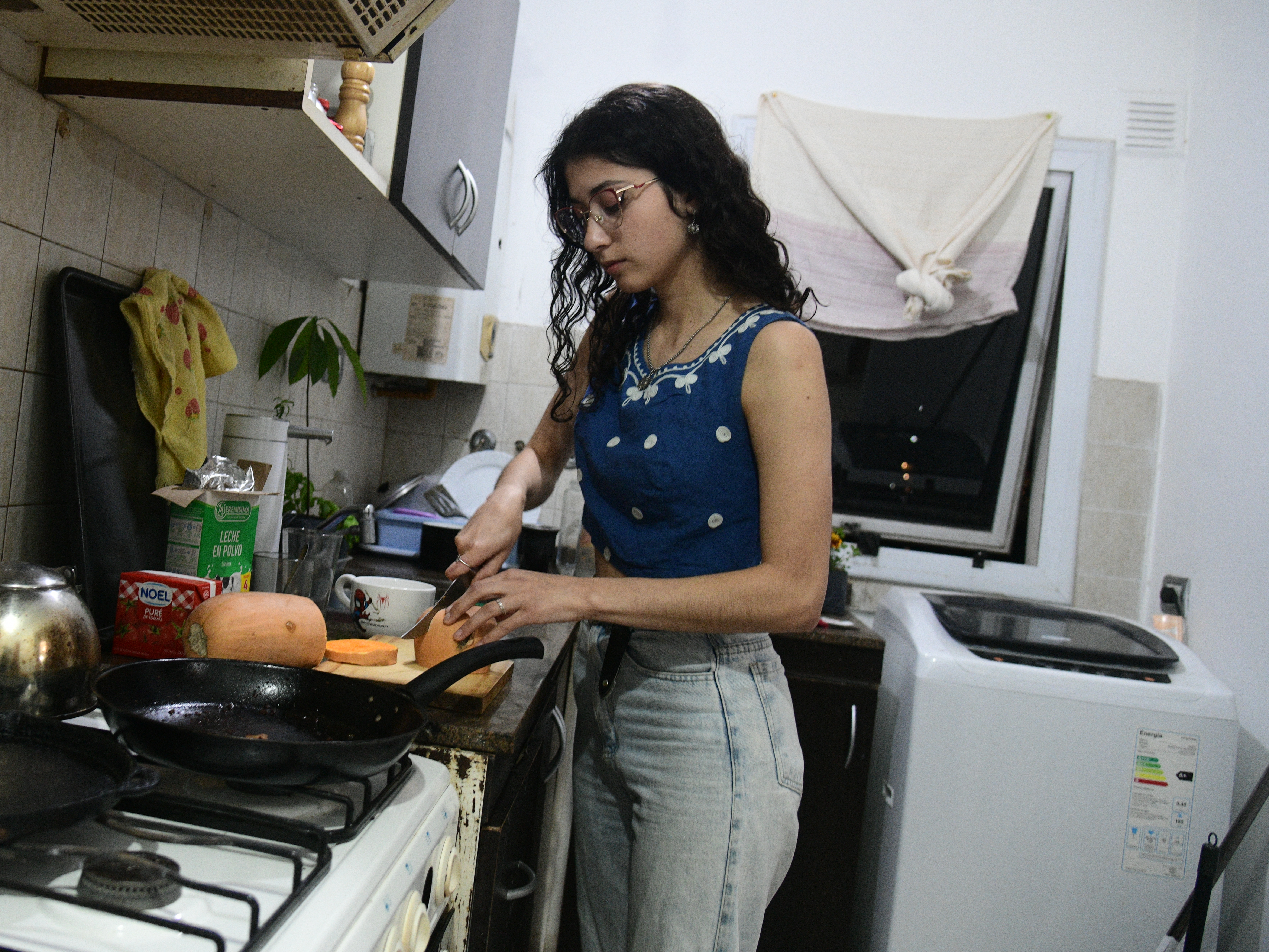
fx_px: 1173
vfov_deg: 44.1
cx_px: 413
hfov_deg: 55.5
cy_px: 409
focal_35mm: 32
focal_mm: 24
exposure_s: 1/80
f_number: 4
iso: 2500
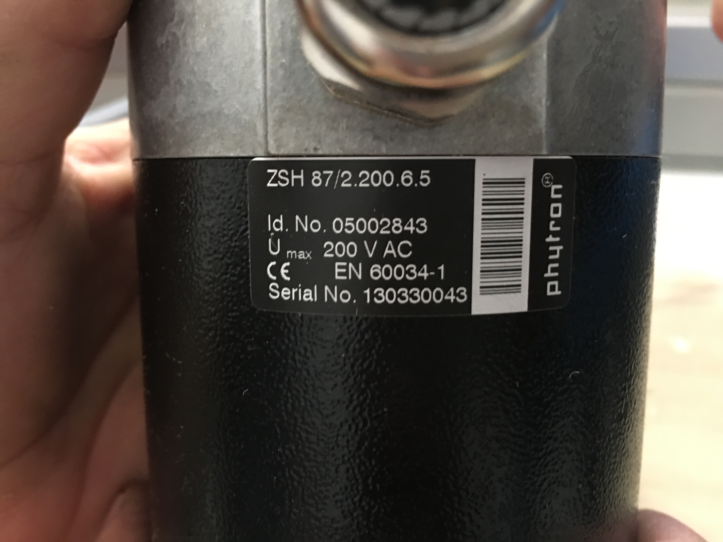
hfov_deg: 61.7
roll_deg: +4.1
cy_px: 271
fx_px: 606
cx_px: 362
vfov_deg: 48.2
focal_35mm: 29
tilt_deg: -32.6
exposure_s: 1/4
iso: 100
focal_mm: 4.15
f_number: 2.2
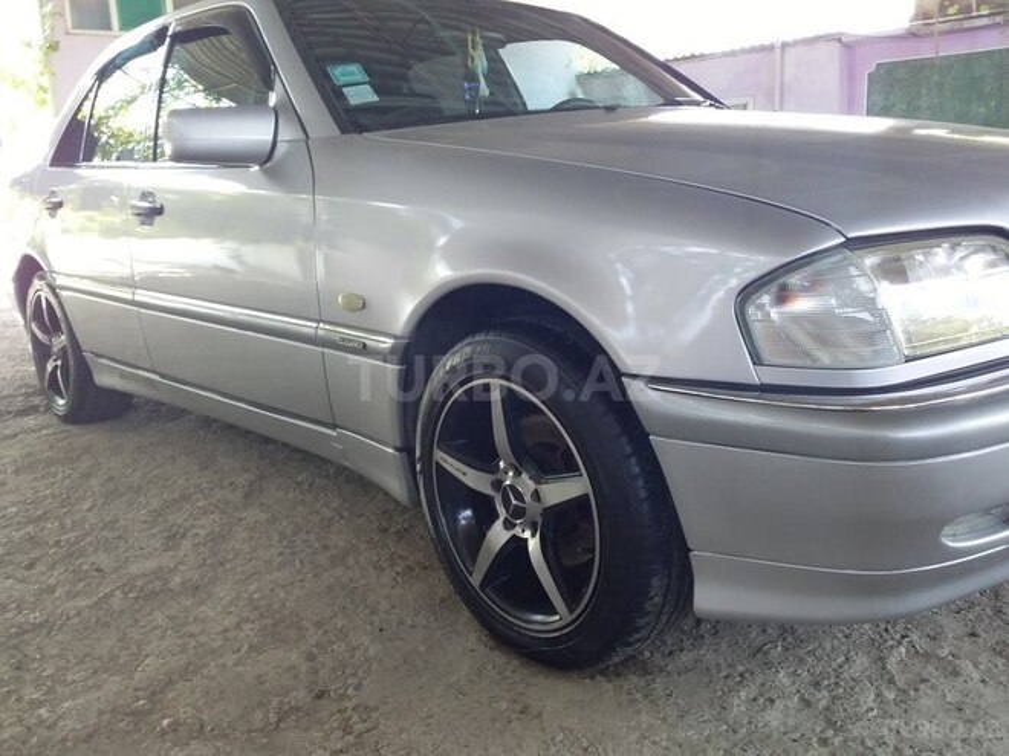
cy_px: 378
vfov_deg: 45.4
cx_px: 504
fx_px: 904
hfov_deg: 58.4
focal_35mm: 31
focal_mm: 3.3
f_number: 2.2
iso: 64
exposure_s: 1/50
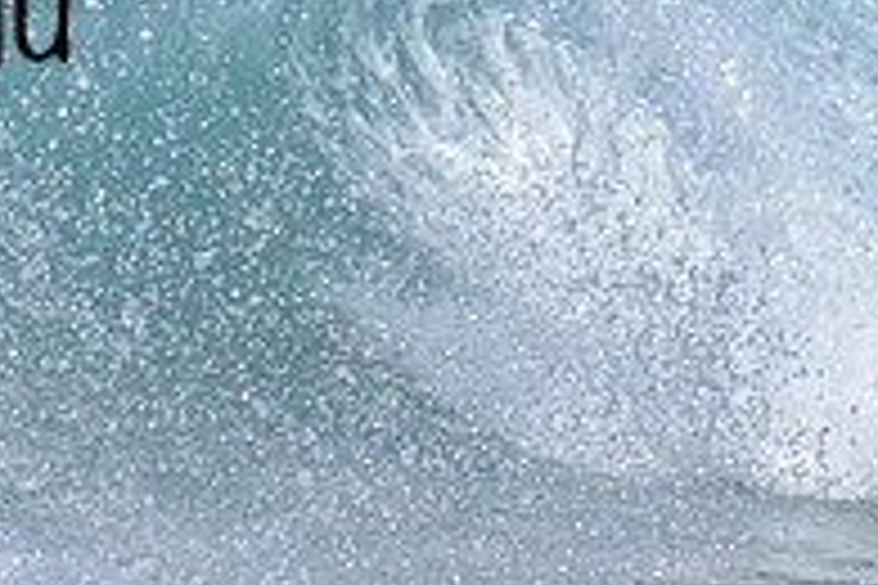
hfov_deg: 0.7
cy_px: -141
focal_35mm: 2983
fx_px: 72746
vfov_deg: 0.5
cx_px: -78
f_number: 11
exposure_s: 1/2000
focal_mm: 800
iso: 800
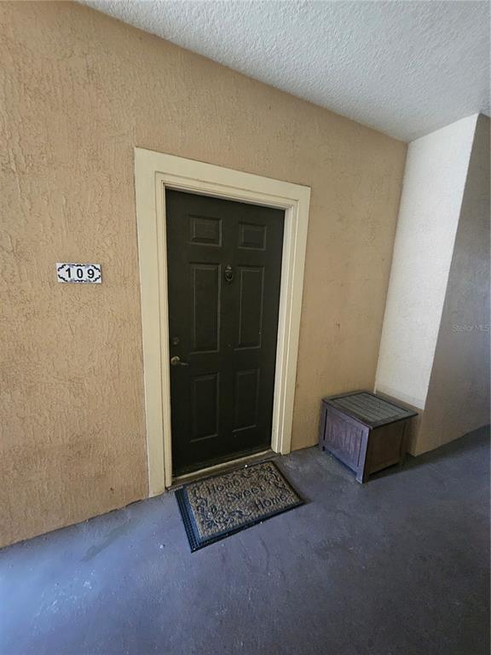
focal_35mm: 13
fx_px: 246
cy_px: 328
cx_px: 246
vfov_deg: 106.2
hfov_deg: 89.9
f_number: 2.2
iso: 800
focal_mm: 1.7
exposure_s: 1/24
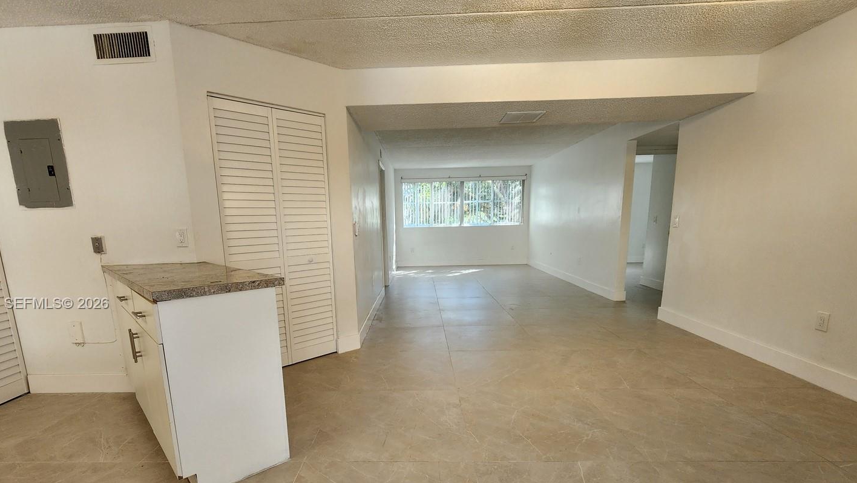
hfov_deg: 99.3
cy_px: 304
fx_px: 364
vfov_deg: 66.0
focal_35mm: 16
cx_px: 404
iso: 125
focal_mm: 2.2
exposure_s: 1/60
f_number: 2.2
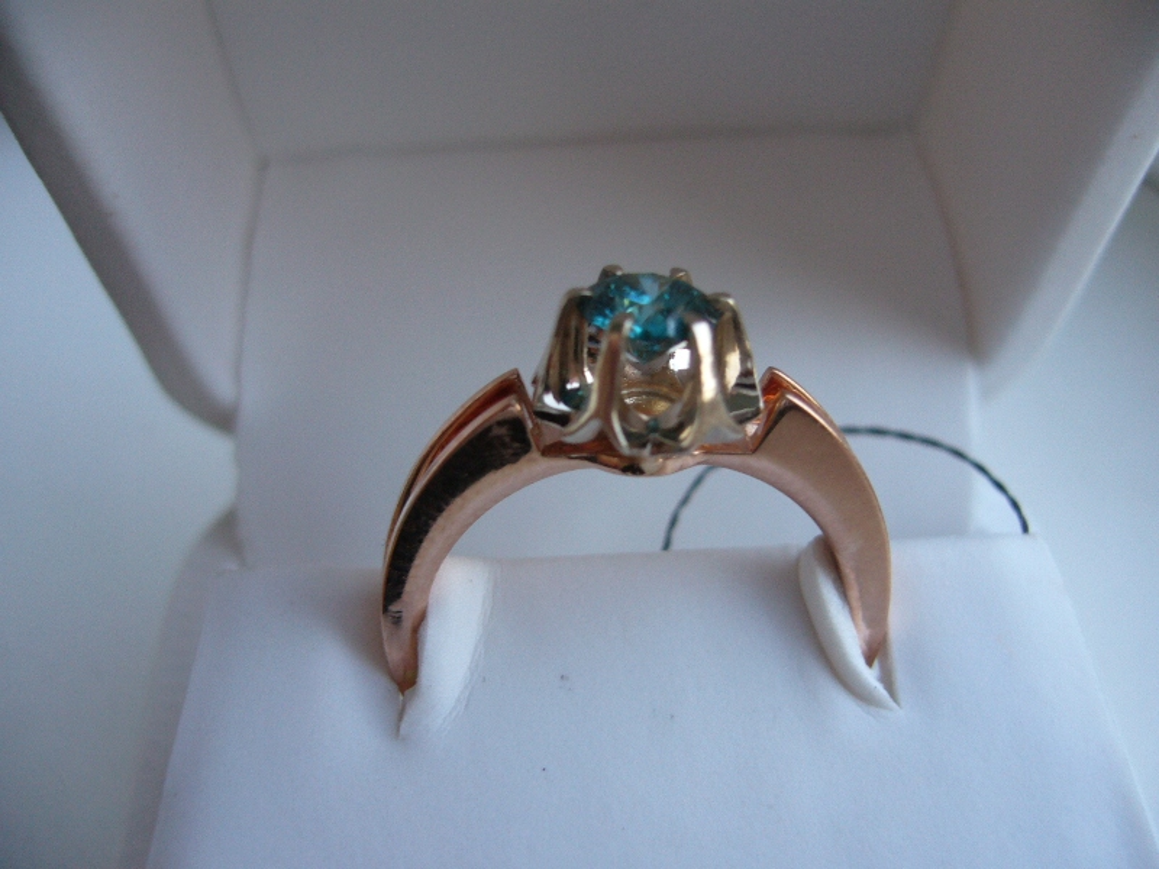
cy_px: 434
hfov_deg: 52.6
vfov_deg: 40.7
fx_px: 1172
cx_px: 580
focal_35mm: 35
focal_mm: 5.8
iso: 100
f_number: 2.8
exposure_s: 1/25
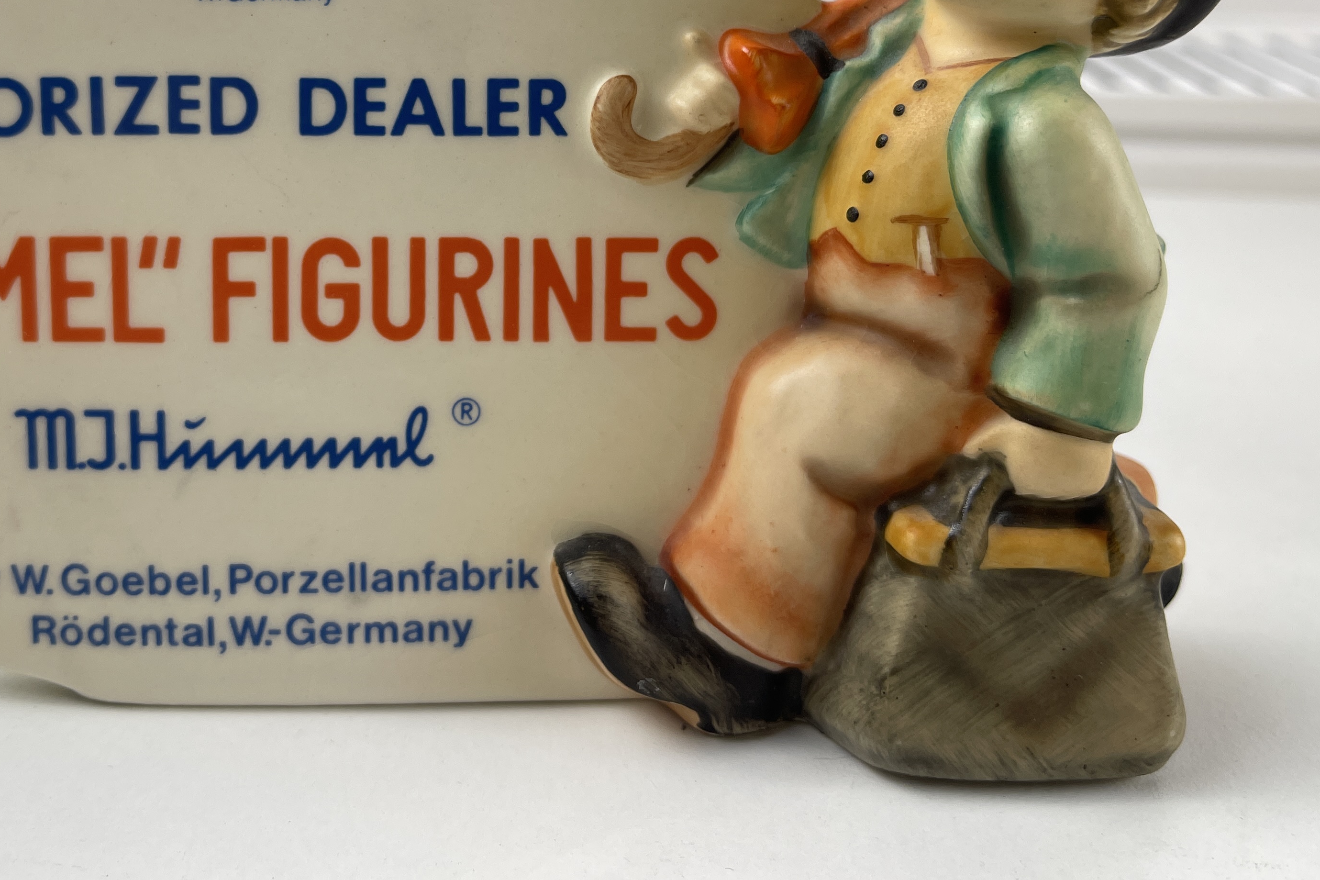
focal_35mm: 38
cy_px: 174
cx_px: 445
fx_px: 1393
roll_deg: -1.2
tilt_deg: -17.2
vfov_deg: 34.0
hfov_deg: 49.8
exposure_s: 1/149
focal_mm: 5.1
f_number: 1.6
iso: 32
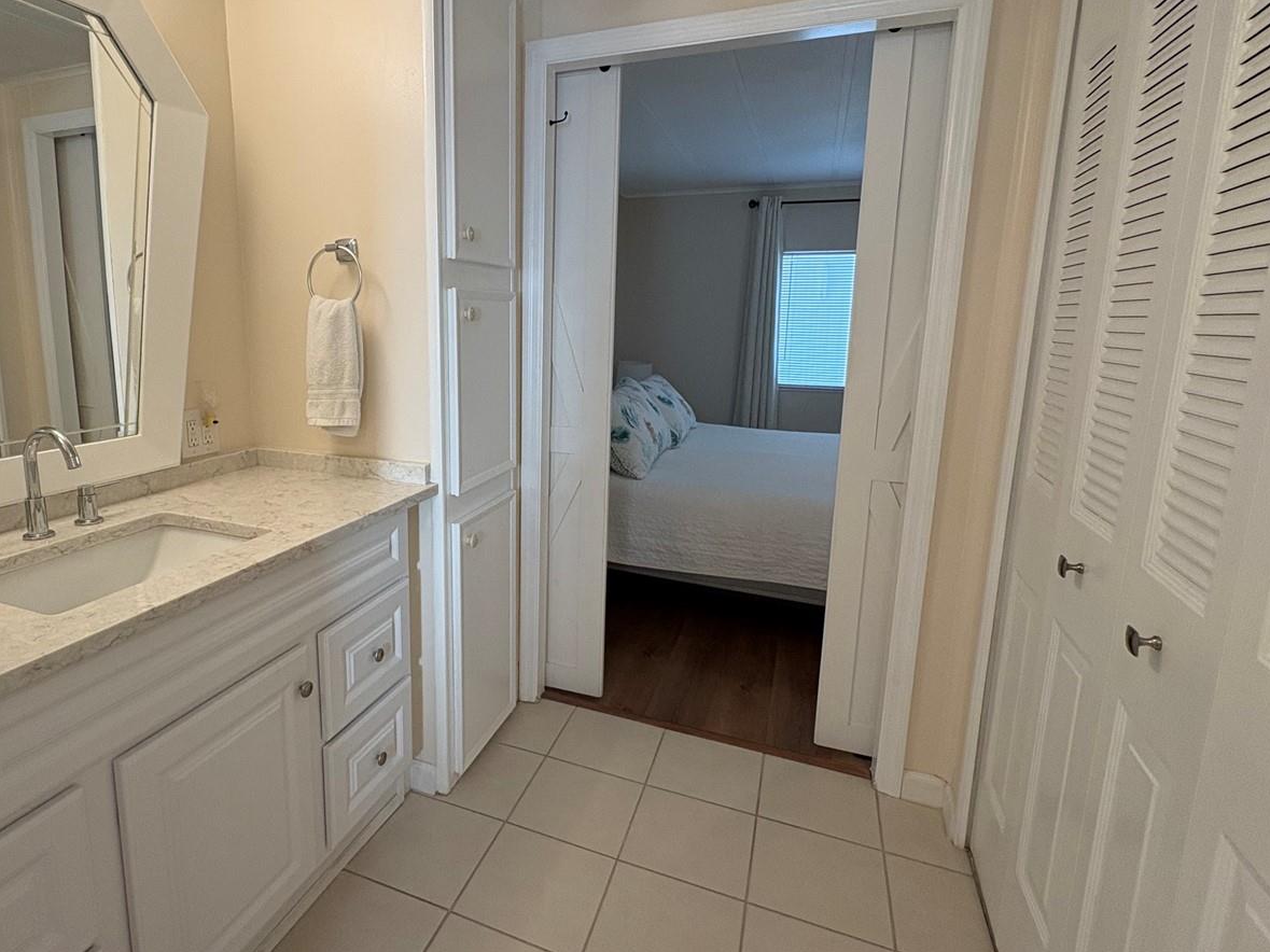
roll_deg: -0.4
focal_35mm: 19
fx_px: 697
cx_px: 516
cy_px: 437
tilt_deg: -8.9
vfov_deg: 68.6
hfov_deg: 83.8
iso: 200
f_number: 2.2
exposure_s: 1/120
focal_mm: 2.22
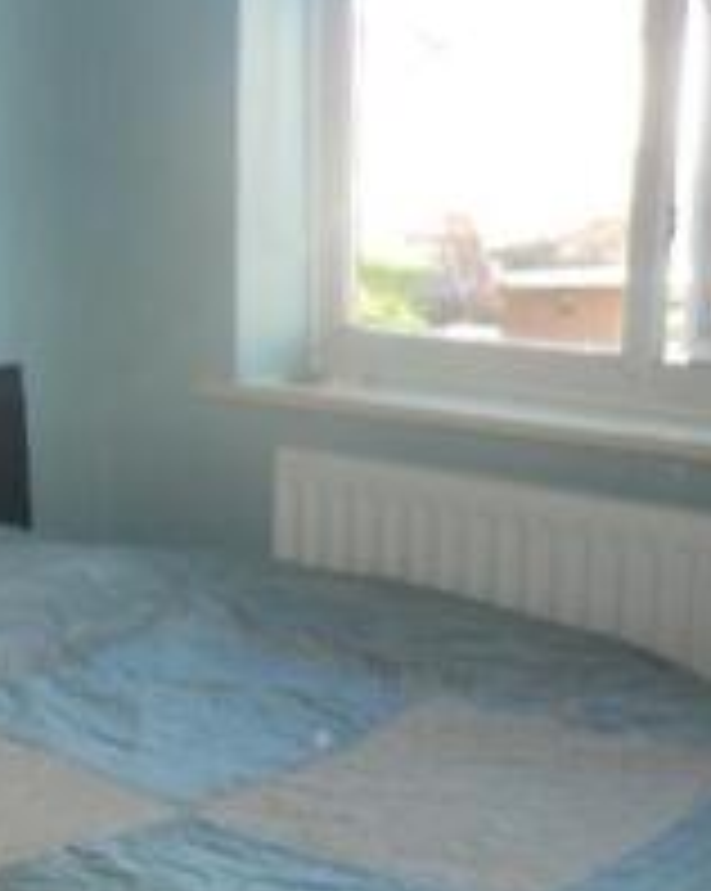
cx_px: -83
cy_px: 529
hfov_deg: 21.0
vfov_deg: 27.5
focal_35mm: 69
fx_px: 1818
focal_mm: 4.3
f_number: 3.2
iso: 125
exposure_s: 1/60
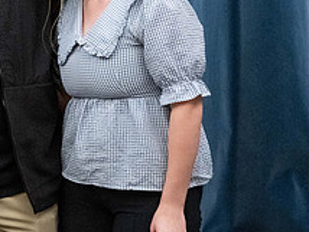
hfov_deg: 13.9
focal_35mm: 133
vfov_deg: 11.0
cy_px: -15
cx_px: -153
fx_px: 1189
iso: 5000
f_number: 5.6
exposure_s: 1/250
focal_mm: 44
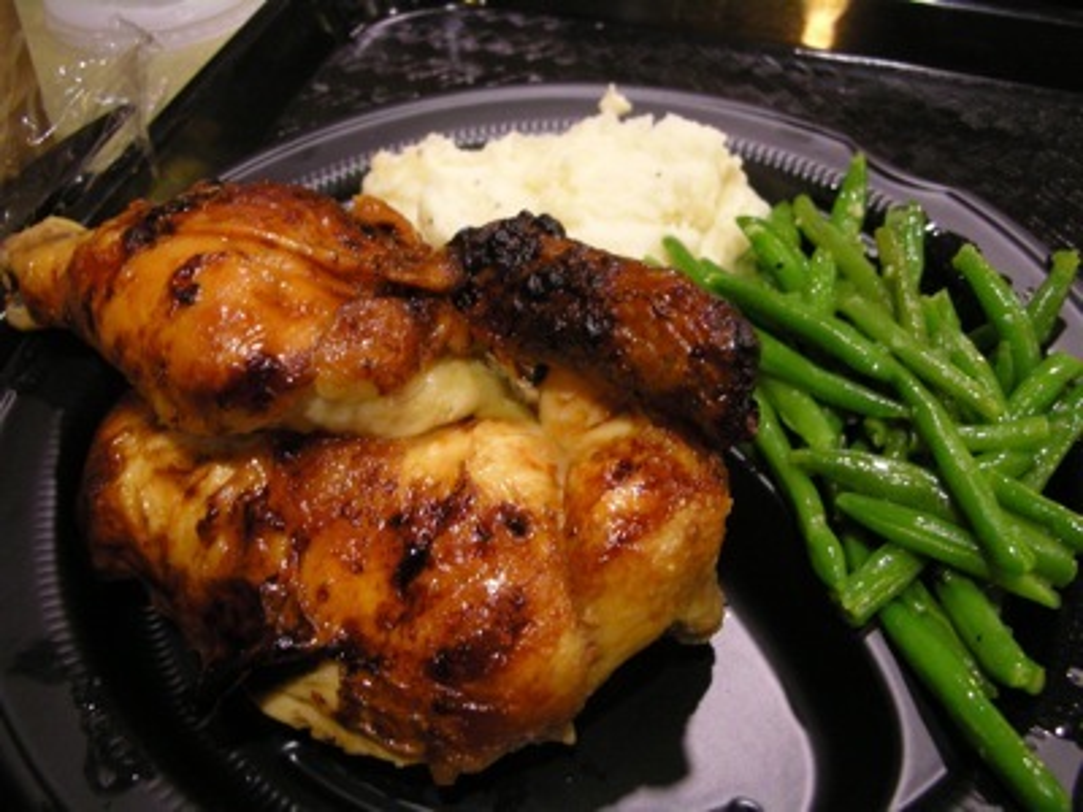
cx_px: 542
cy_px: 406
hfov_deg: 52.6
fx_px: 1095
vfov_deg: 40.7
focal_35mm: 35
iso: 200
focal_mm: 5.8
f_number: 2.8
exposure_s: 1/7.8
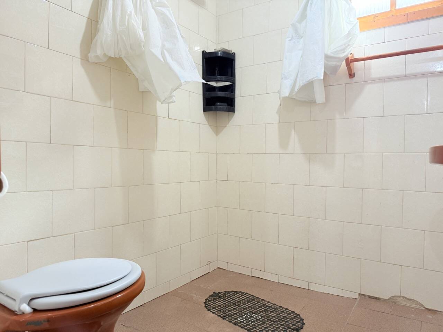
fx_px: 307
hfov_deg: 71.6
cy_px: 166
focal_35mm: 24
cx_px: 222
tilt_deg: -0.8
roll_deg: -0.1
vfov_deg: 56.8
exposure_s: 1/60
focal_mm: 6.76
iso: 160
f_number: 1.78
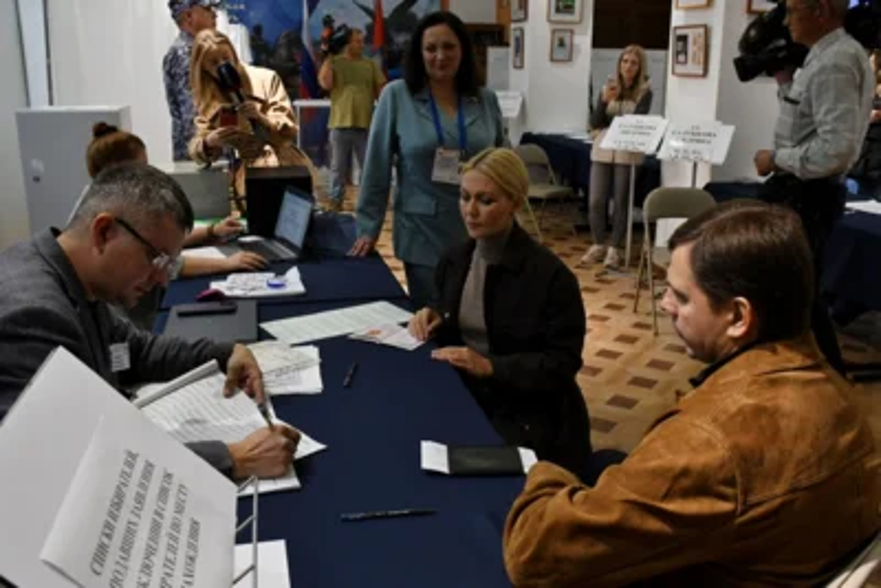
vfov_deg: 43.6
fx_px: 734
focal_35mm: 30
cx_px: 440
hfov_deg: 61.9
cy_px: 294
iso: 1250
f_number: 5.6
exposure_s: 1/125
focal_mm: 20
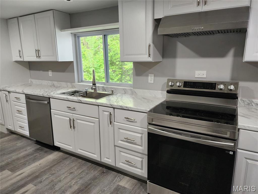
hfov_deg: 73.9
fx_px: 171
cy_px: 97
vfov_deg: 58.9
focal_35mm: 23
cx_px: 129
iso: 250
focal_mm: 6.4
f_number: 1.8
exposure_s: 1/120
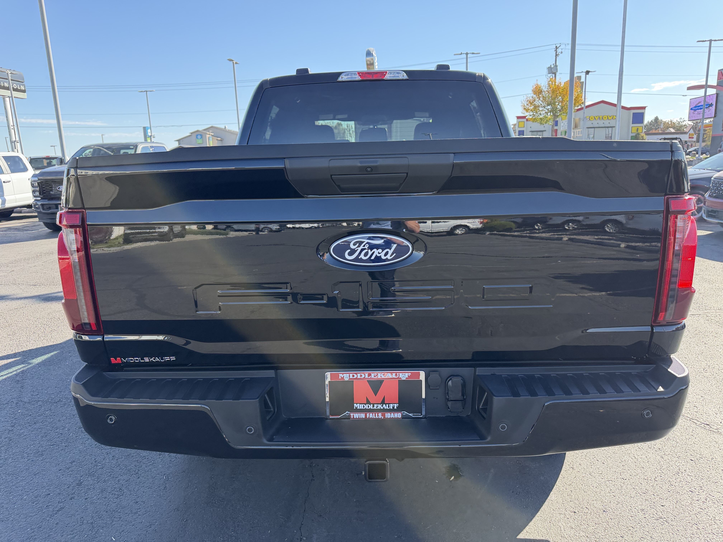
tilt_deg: -11.3
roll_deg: +1.7
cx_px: 362
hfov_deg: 71.6
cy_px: 271
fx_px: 501
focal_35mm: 24
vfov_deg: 56.8
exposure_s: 1/1156
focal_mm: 6.76
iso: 100
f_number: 1.78
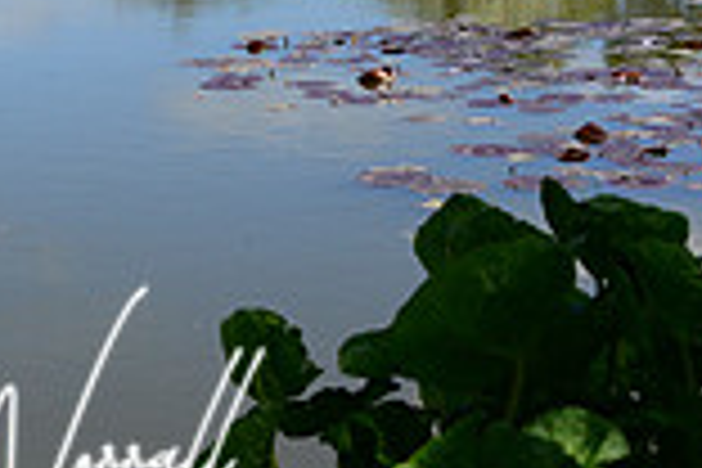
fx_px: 2028
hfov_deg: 19.1
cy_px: -245
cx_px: -14
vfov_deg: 12.5
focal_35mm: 104
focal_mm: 28
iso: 250
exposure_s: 1/640
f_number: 9
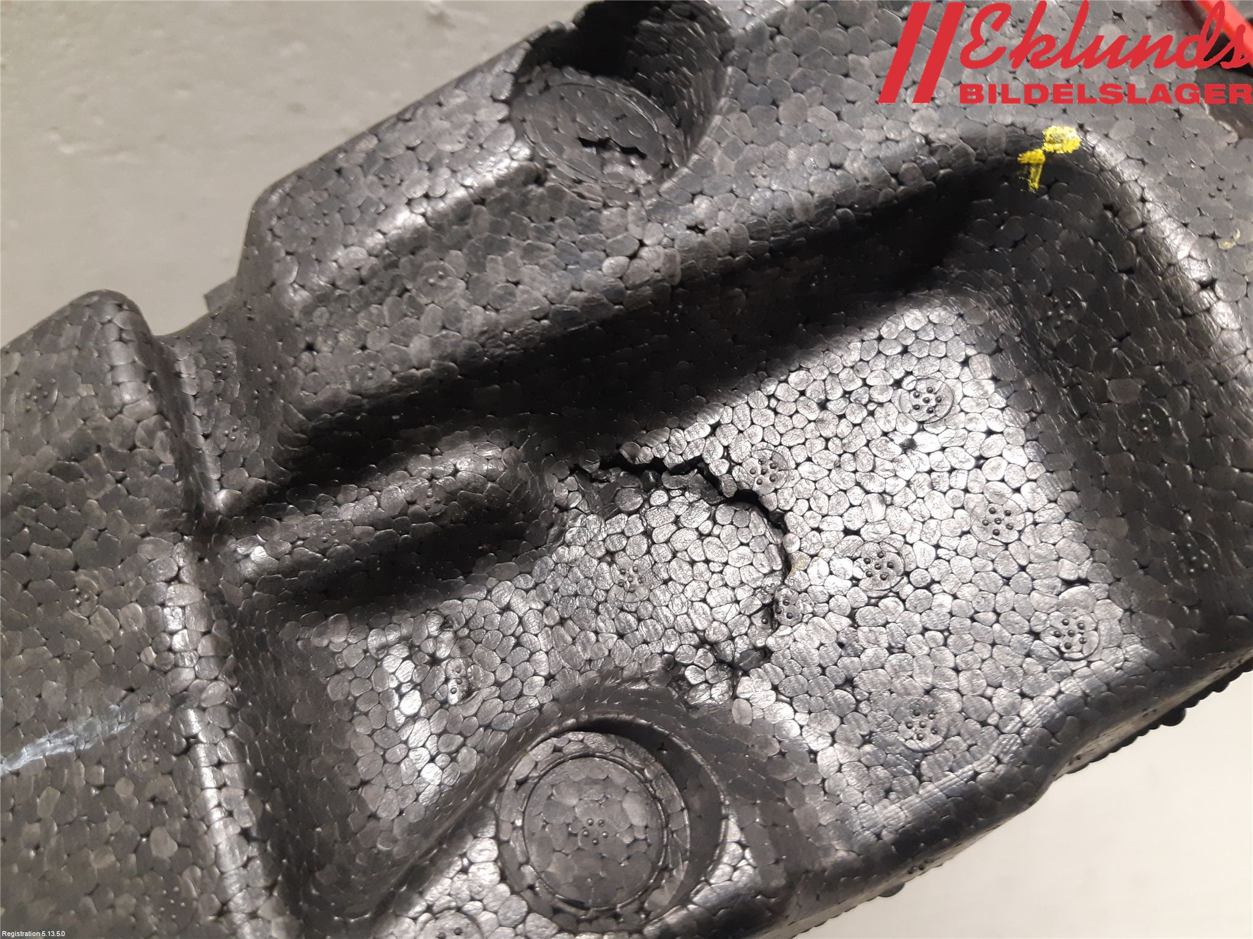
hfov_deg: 67.3
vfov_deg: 53.1
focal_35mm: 26
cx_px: 626
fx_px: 941
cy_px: 470
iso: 200
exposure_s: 1/33
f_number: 1.7
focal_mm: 3.93
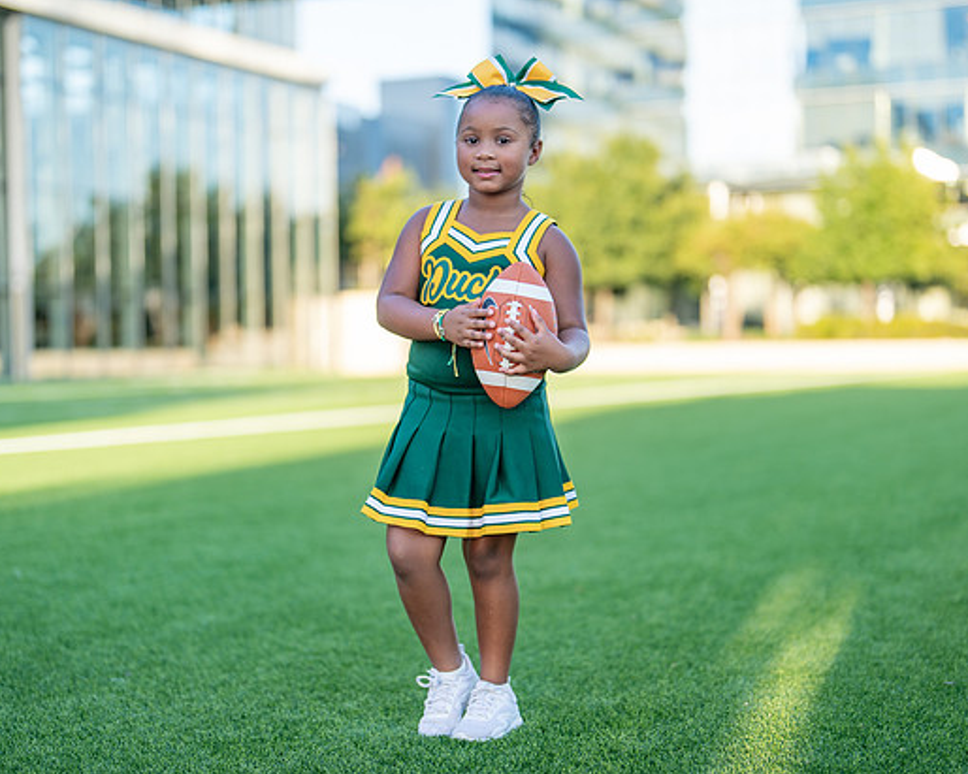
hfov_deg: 31.5
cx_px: 492
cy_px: 403
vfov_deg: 25.4
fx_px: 1719
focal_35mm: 60
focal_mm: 50
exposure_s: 1/1000
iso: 100
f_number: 1.2
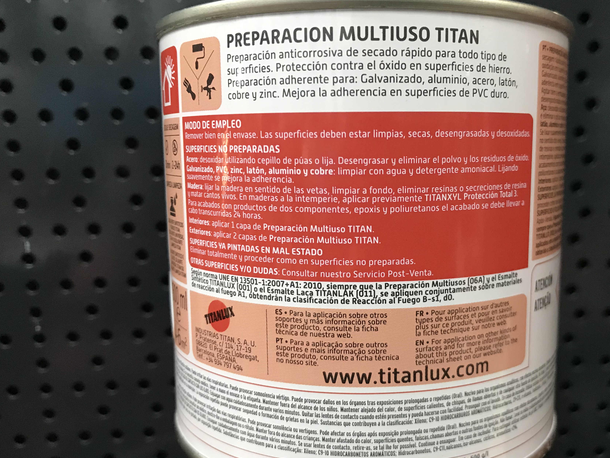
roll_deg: +1.8
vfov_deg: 41.8
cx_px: 366
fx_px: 599
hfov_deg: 53.6
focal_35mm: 34
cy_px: 245
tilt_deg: -10.8
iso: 80
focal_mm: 3.99
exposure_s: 1/17
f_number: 1.8
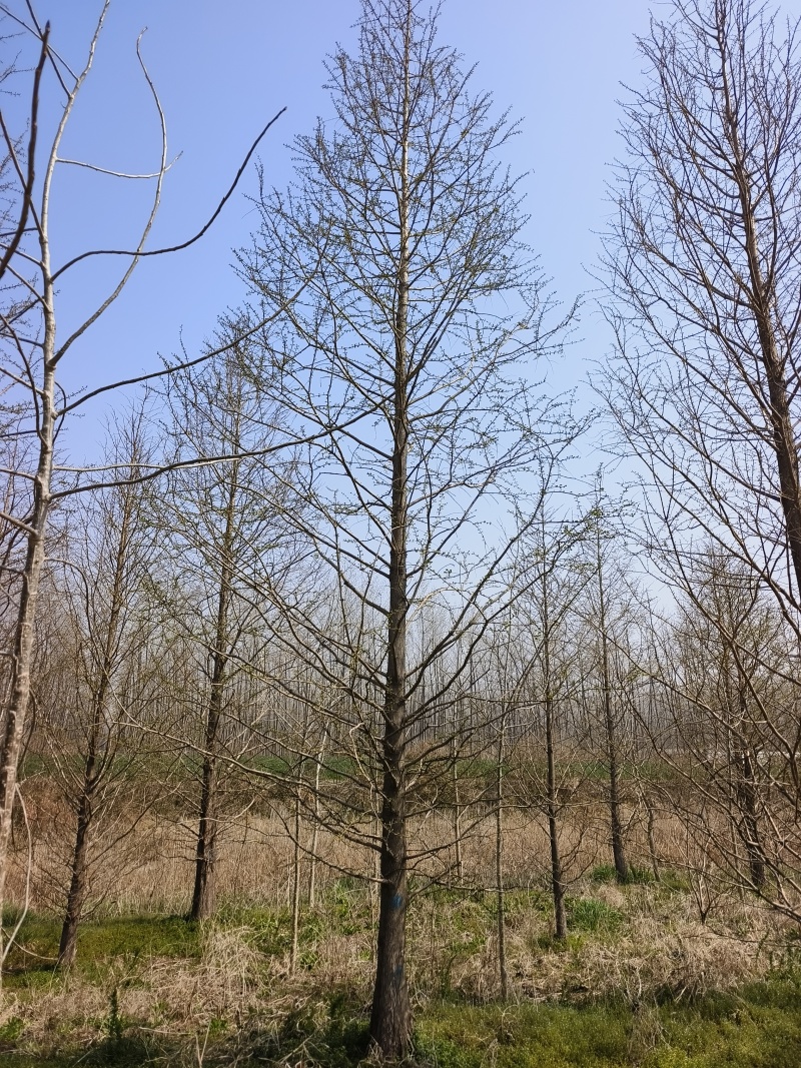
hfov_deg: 58.9
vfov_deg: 73.9
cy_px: 534
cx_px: 400
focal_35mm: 23
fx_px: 710
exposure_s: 1/1701
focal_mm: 5.5
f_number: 1.75
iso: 72
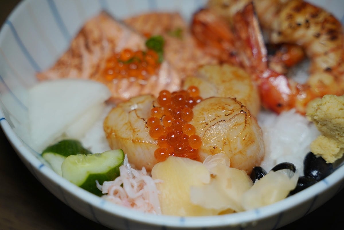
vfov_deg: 18.2
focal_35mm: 75
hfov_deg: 27.0
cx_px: 172
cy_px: 115
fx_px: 717
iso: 100
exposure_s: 1/80
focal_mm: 75
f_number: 4
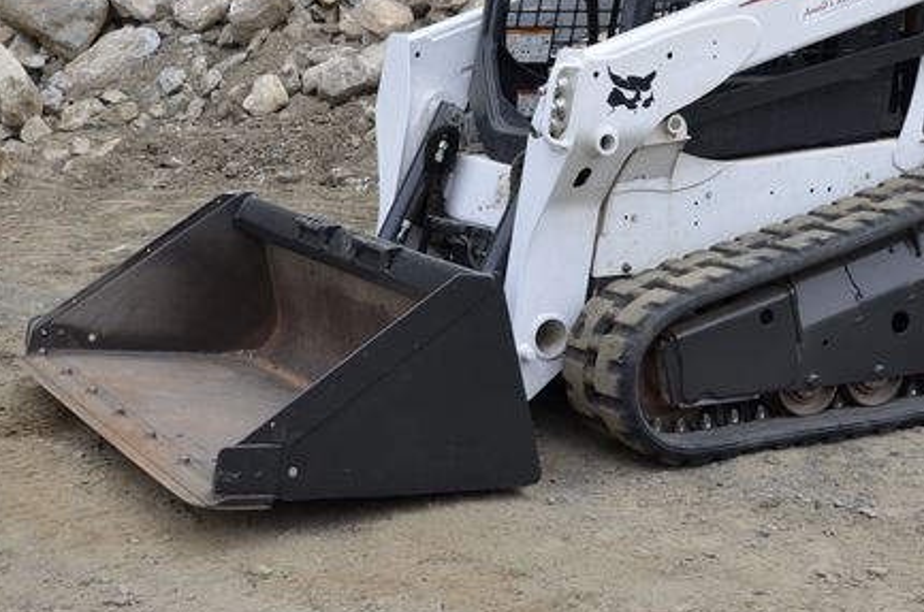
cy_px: 96
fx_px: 1845
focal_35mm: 72
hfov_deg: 28.0
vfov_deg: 18.6
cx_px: 600
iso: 200
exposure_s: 1/200
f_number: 7.1
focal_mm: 26
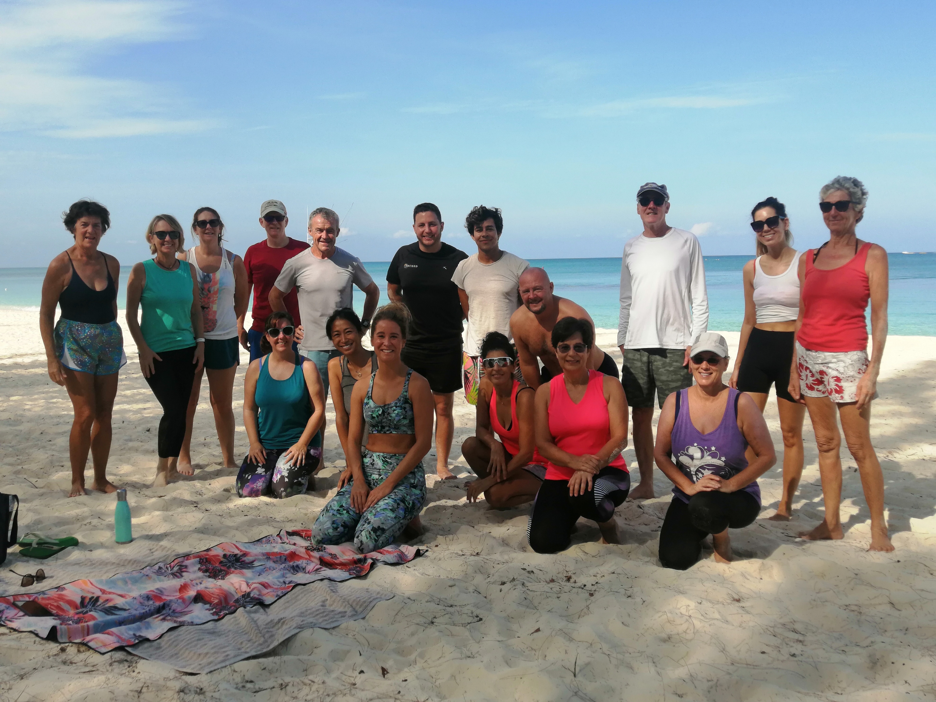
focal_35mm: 31
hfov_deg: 58.4
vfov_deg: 45.4
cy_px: 351
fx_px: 838
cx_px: 468
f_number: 1.8
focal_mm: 3.62
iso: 50
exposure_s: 1/1502
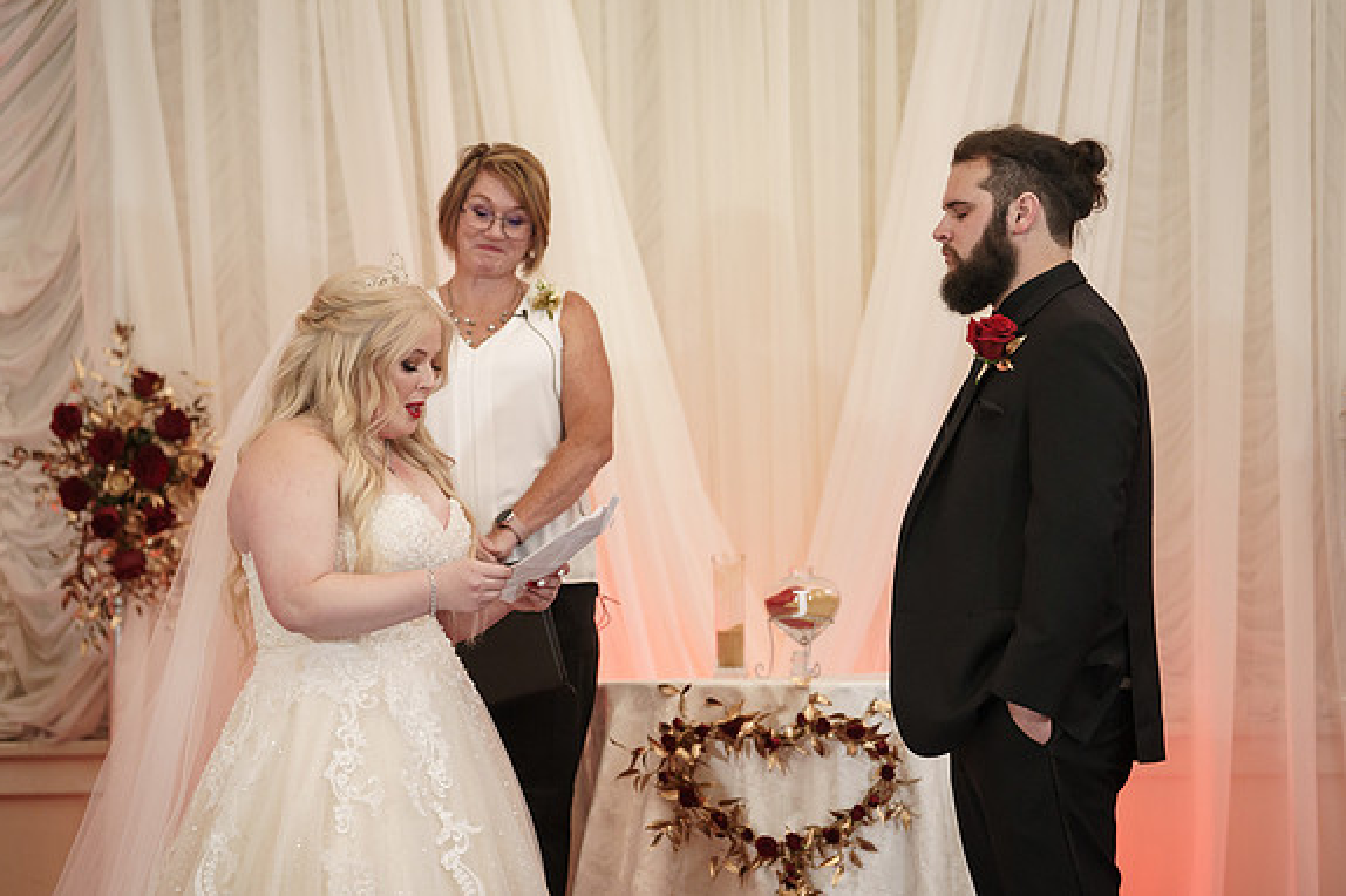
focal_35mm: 124
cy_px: 428
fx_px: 4633
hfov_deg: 16.5
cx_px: 696
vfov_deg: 11.0
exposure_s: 1/100
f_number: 4
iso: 2000
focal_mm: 118
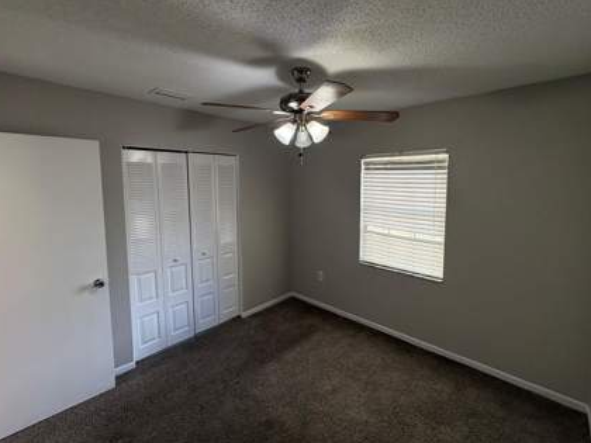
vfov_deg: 78.0
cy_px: 205
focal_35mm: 16
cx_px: 300
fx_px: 273
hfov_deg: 94.5
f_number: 2.2
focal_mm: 2.22
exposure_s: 1/120
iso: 200
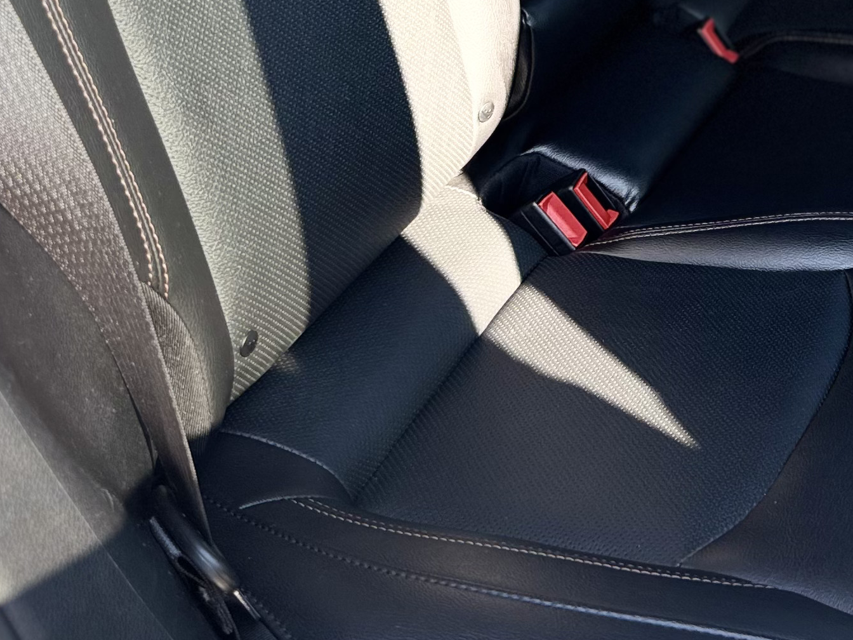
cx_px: 946
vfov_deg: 19.7
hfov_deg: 25.1
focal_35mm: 72
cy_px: -44
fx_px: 1774
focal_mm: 6.76
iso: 80
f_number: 1.78
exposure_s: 1/309
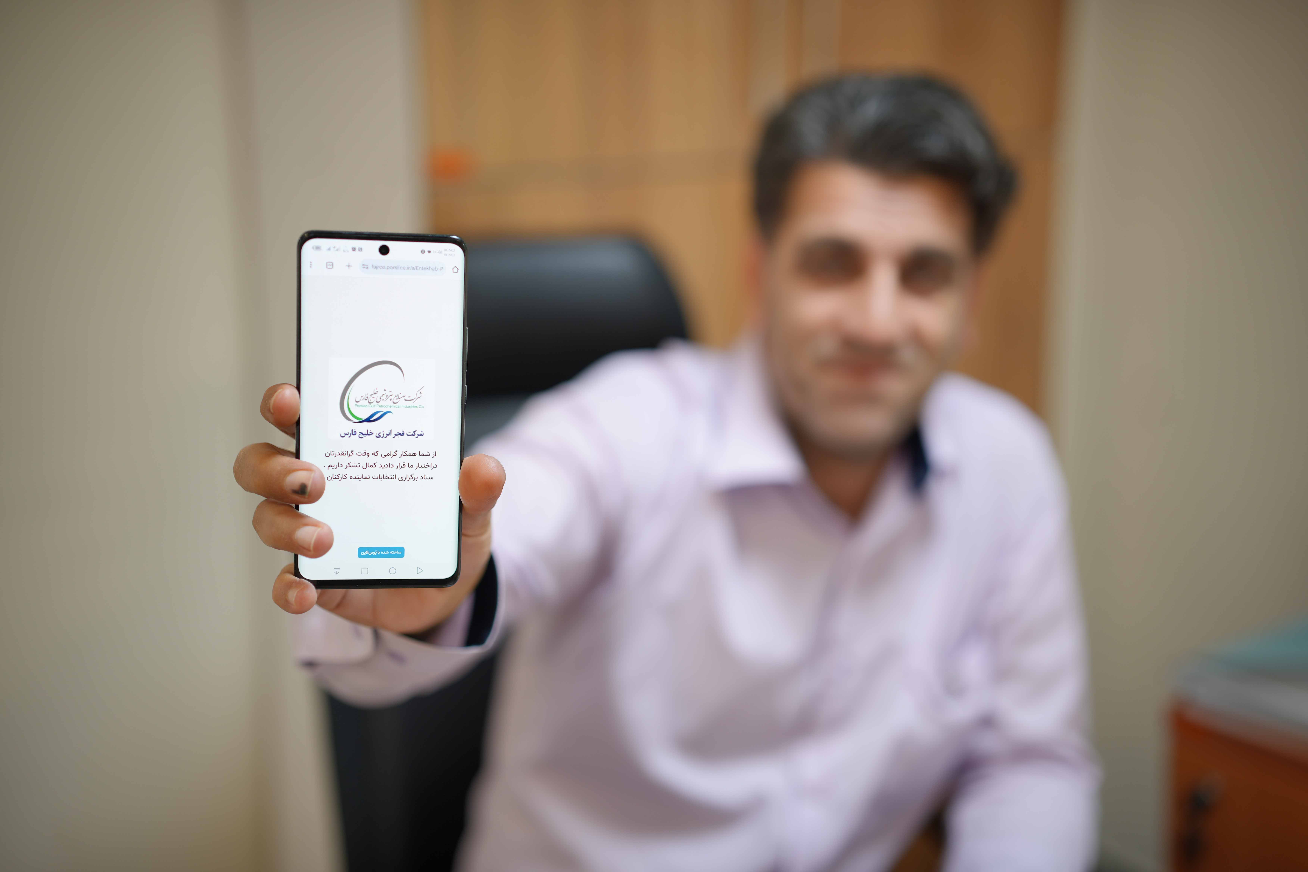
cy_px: 436
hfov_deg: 39.6
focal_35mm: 50
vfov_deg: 27.0
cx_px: 654
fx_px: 1817
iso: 125
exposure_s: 1/100
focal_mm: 50
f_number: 1.6
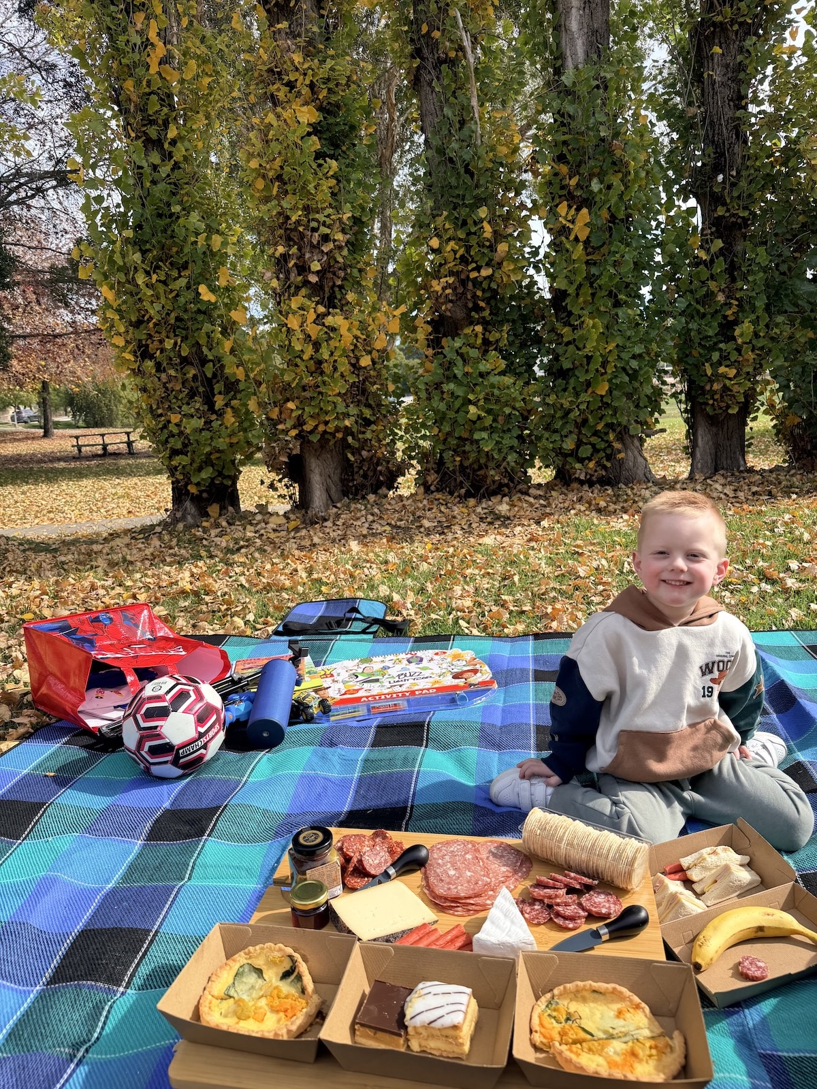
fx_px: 755
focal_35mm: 24
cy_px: 544
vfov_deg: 71.6
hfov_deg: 56.8
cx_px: 408
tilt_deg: -10.6
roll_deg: +5.8
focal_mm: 6.76
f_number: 1.78
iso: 80
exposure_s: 1/1901
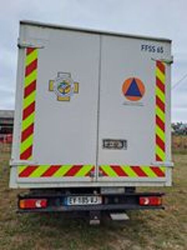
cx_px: 94
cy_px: 125
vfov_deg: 69.4
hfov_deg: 54.9
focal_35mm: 25
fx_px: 180
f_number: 1.8
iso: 32
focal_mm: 4.65
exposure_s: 1/707
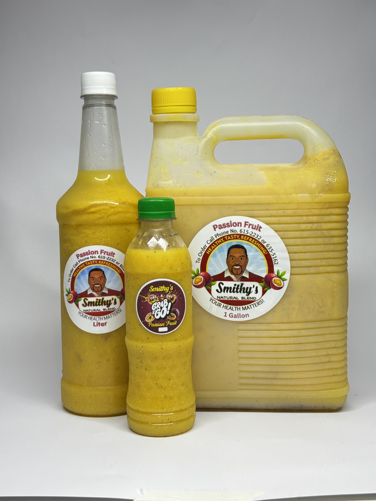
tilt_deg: -5.0
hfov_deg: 30.3
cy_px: 250
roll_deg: +2.0
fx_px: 695
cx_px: 188
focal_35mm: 48
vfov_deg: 39.7
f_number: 1.78
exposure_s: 1/60
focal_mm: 6.76
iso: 100
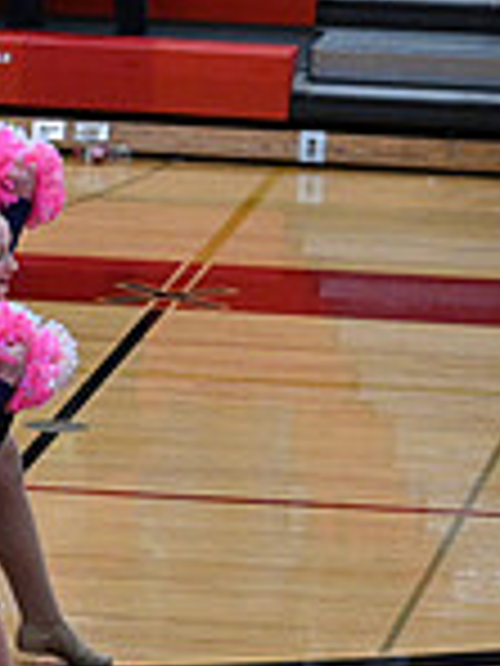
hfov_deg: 3.5
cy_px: 569
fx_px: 7992
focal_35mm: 415
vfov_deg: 4.8
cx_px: -788
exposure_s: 1/400
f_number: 4
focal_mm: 110
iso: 4000
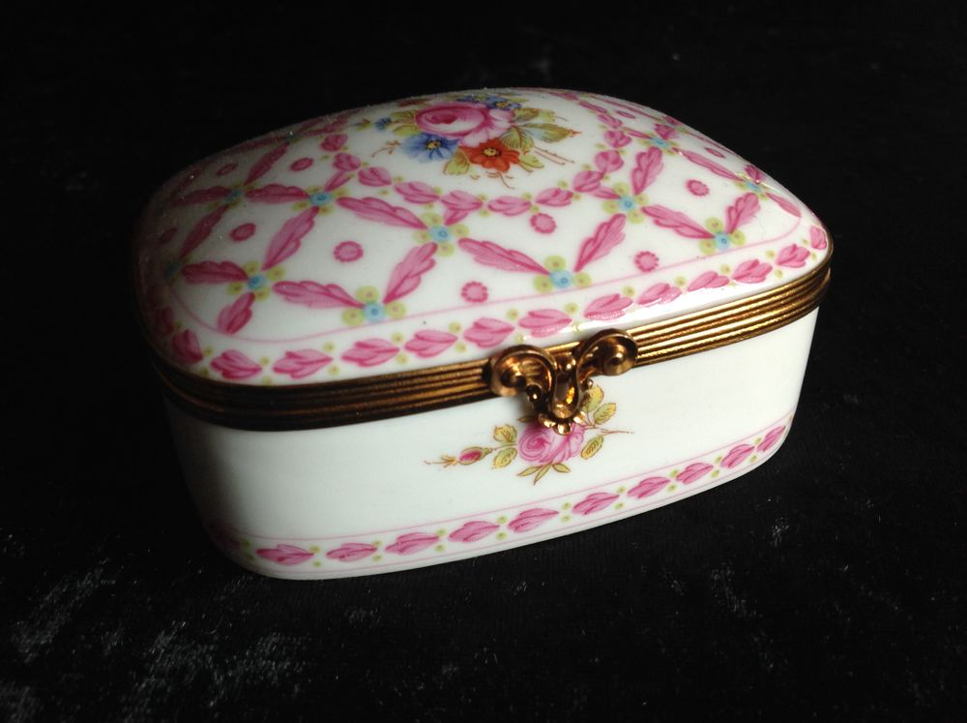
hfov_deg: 52.7
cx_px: 484
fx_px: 976
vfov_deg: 40.6
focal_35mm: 35
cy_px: 362
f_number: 2.4
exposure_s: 1/15
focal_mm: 4.28
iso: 64
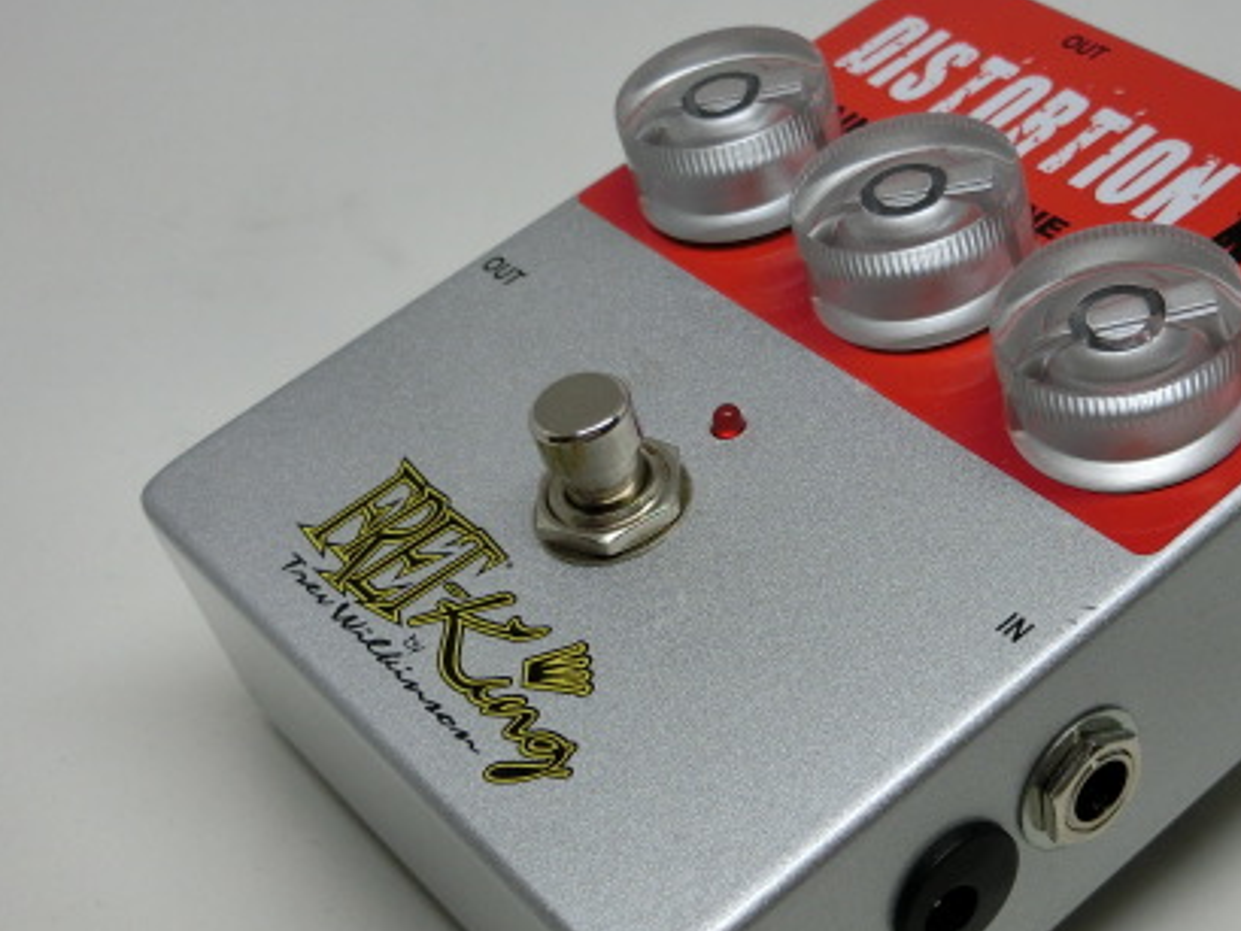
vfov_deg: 24.0
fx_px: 2188
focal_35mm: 61
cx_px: 853
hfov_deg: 31.4
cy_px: 552
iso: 80
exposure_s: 1/125
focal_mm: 6.9
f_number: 4.1
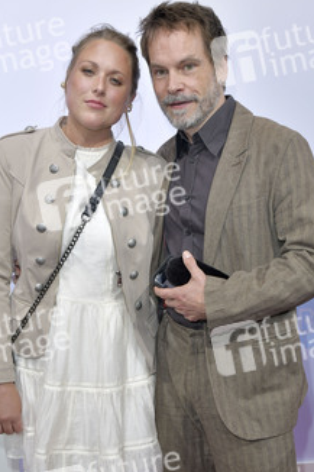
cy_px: 269
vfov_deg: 45.3
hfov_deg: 31.2
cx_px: 153
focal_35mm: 43
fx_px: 563
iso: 320
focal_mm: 35
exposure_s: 1/160
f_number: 7.1
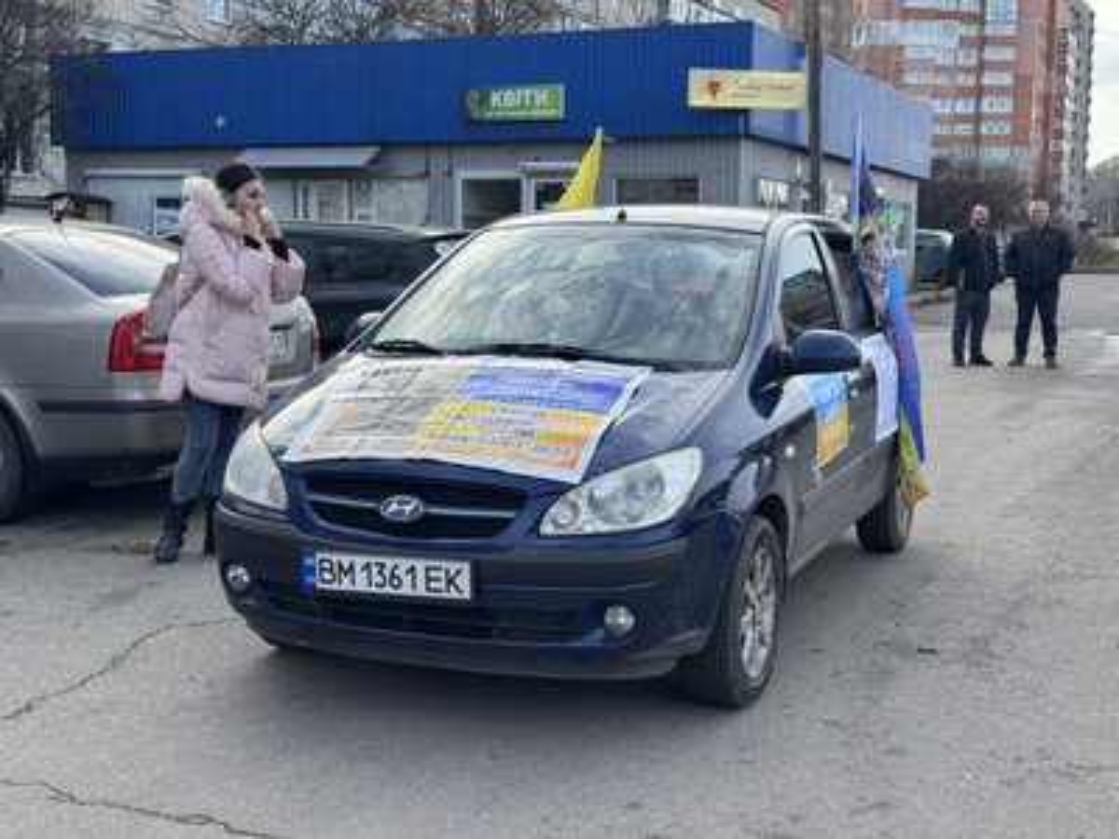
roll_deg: -0.4
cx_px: 560
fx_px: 1552
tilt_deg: -7.2
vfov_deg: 30.3
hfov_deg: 39.7
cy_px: 420
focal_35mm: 48
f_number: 1.78
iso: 64
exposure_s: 1/1027
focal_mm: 6.76
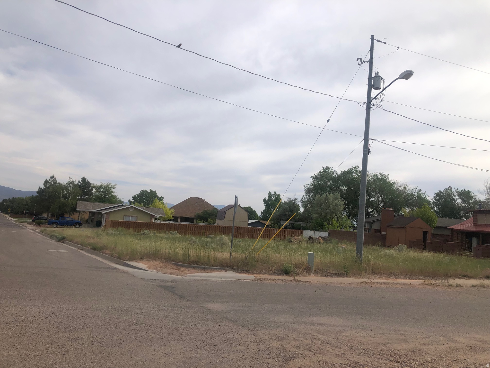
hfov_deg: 63.4
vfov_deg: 49.7
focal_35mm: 28
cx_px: 245
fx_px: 396
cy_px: 184
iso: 20
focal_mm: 3.99
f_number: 1.8
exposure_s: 1/2857
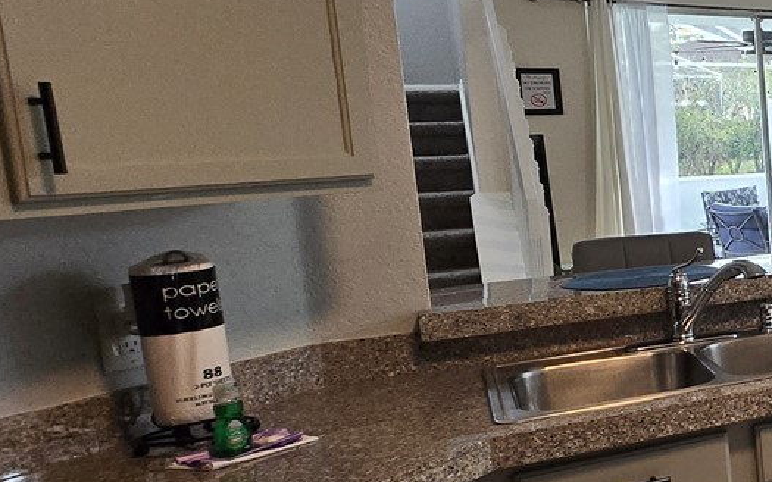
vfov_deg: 30.5
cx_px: 1140
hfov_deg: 29.6
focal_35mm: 42
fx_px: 884
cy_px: 251
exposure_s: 1/60
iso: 80
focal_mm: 1.7
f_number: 2.2
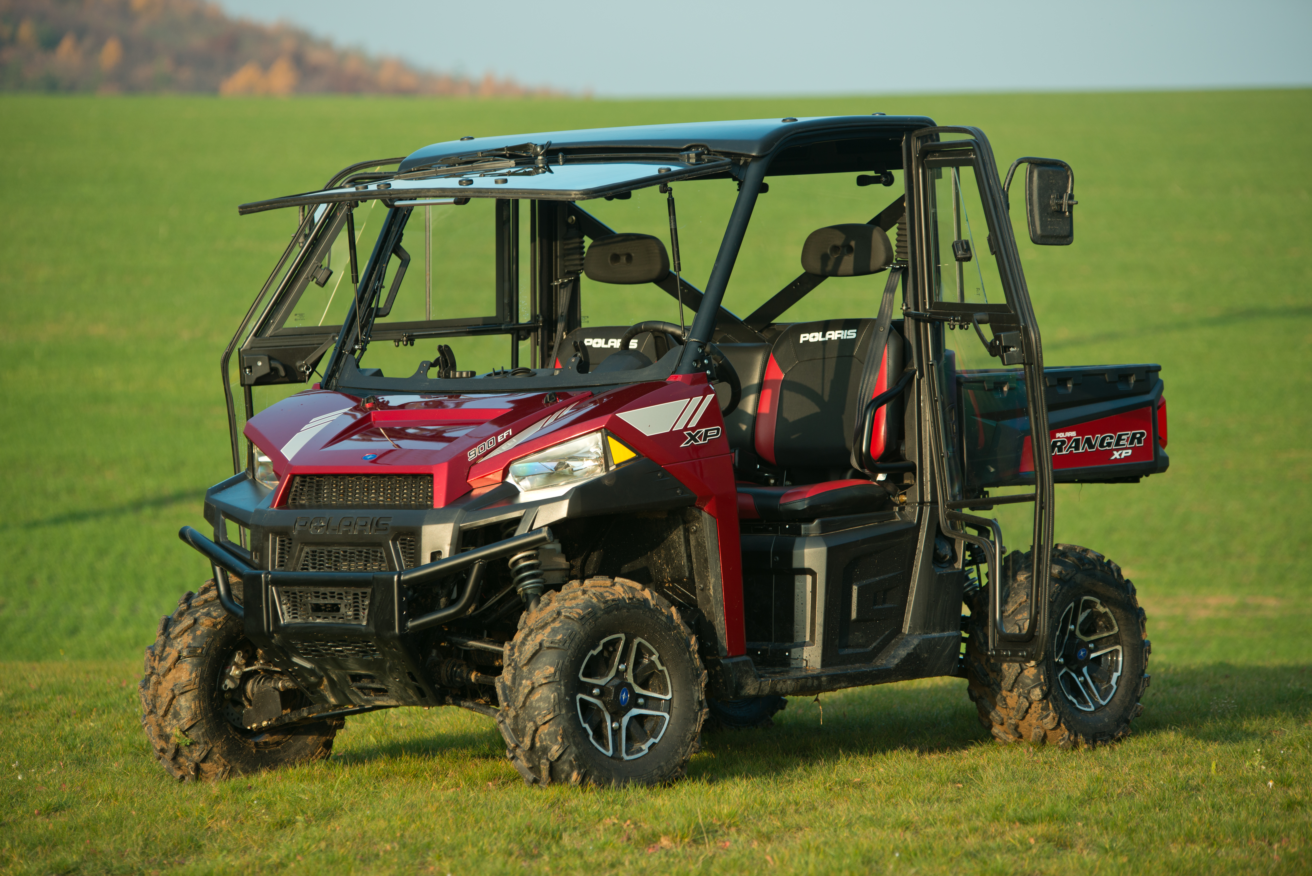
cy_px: 438
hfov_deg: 12.8
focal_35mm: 160
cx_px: 656
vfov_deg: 8.6
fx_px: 5833
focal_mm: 160
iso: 160
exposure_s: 1/200
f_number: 3.5
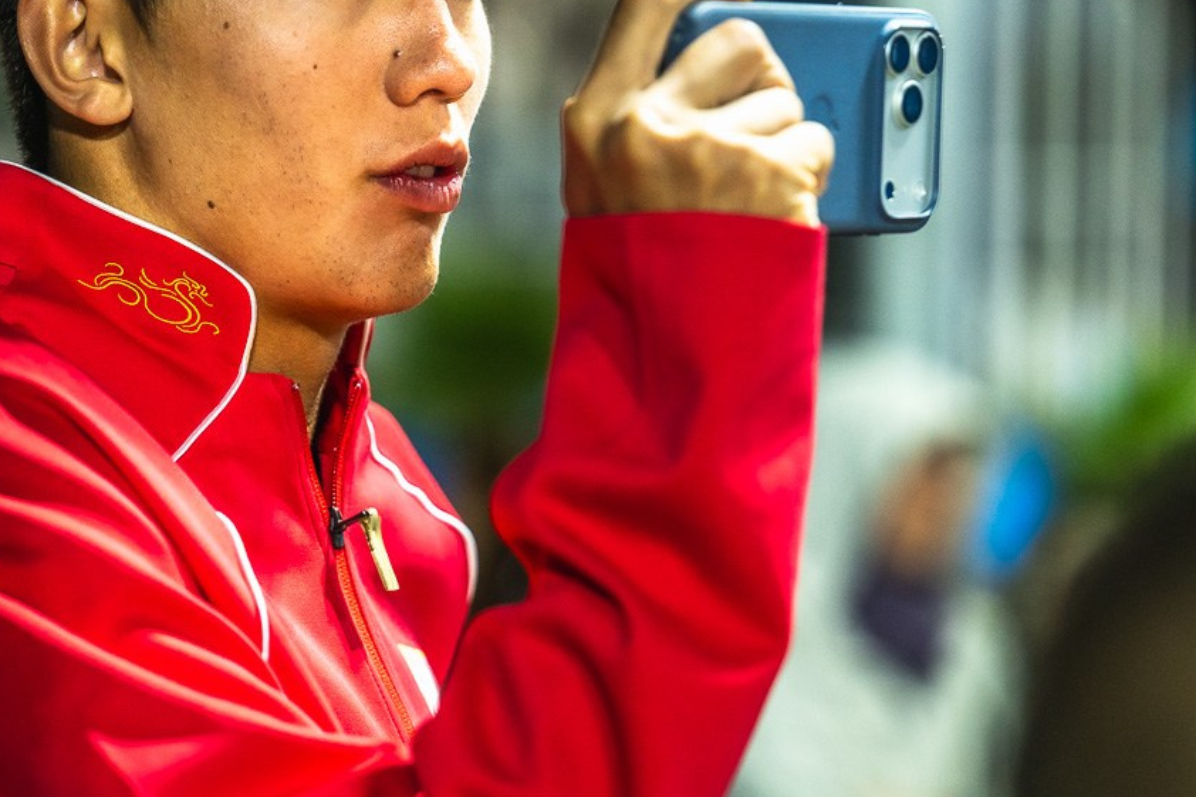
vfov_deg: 7.2
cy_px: 303
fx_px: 6311
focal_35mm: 190
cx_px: 435
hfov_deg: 10.8
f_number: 3.2
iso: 1600
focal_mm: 125
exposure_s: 1/250
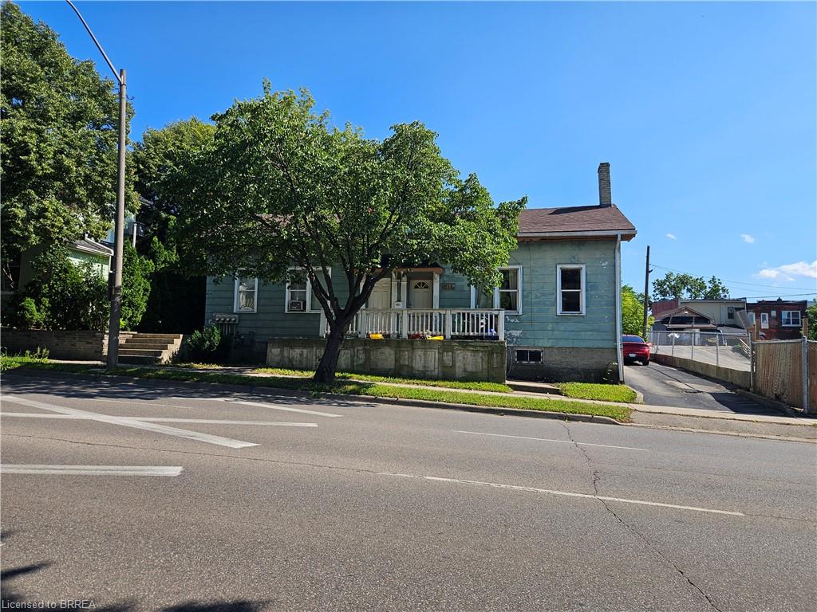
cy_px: 306
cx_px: 408
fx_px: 543
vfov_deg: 58.9
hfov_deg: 73.9
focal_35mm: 23
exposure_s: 1/1372
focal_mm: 5.4
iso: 25
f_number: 1.8
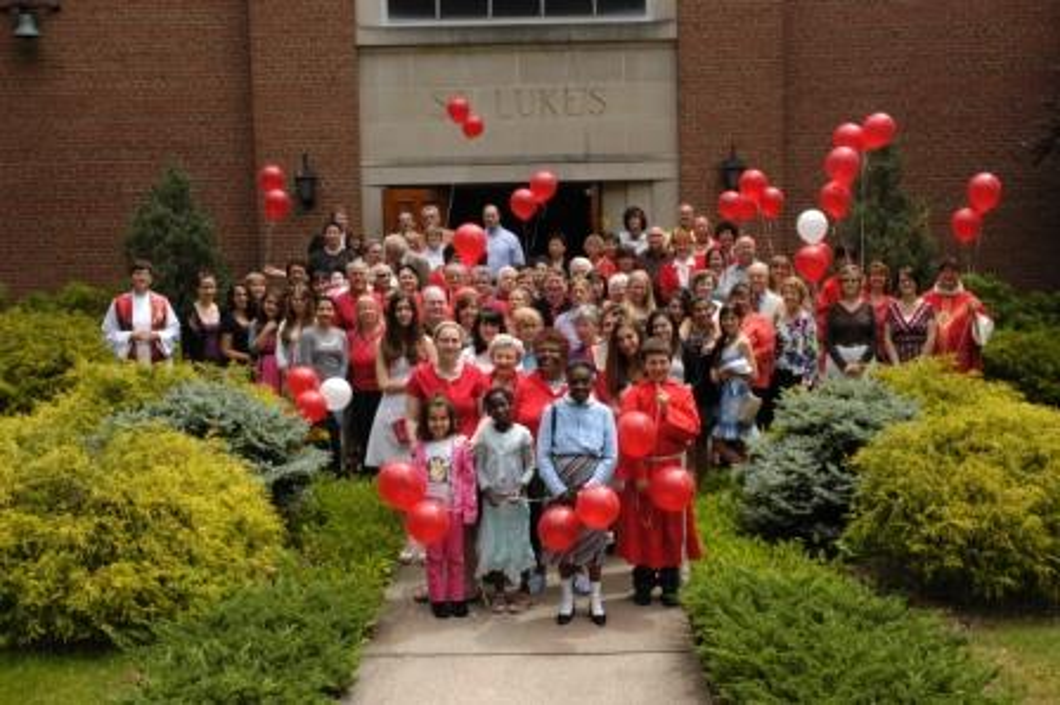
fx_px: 1368
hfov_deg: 42.4
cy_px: 352
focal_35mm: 46
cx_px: 530
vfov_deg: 28.9
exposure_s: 1/160
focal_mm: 31
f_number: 14
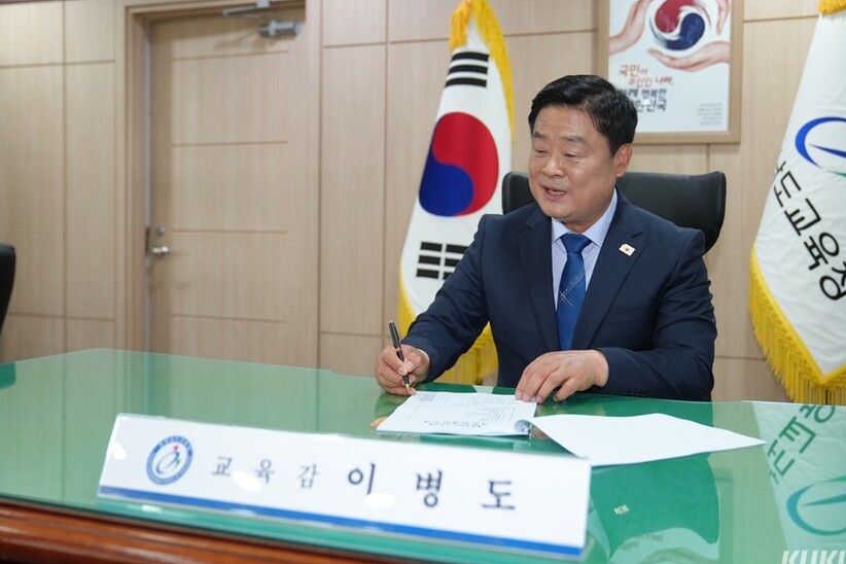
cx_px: 456
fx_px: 869
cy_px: 261
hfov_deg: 51.8
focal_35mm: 37
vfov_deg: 35.9
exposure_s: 1/400
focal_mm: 32
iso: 1250
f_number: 2.8
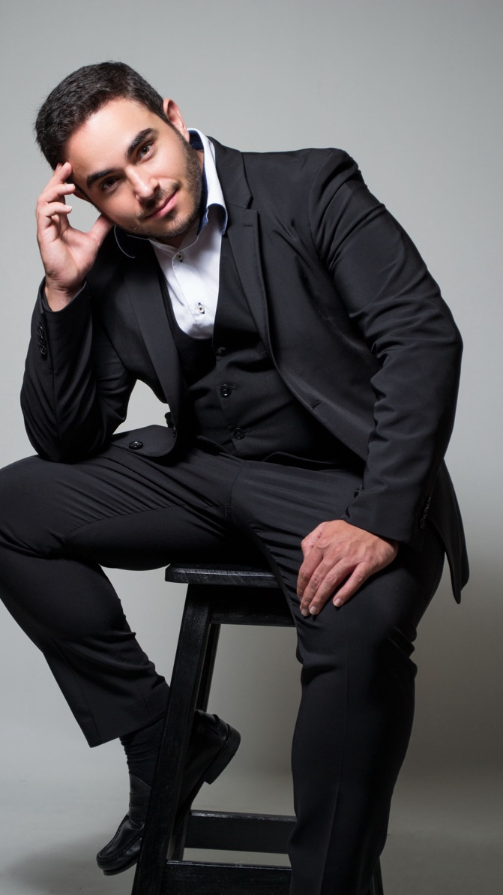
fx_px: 1873
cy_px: 449
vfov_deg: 26.9
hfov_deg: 15.3
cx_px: 214
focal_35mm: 79
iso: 100
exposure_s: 1/60
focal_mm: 50
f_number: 6.3
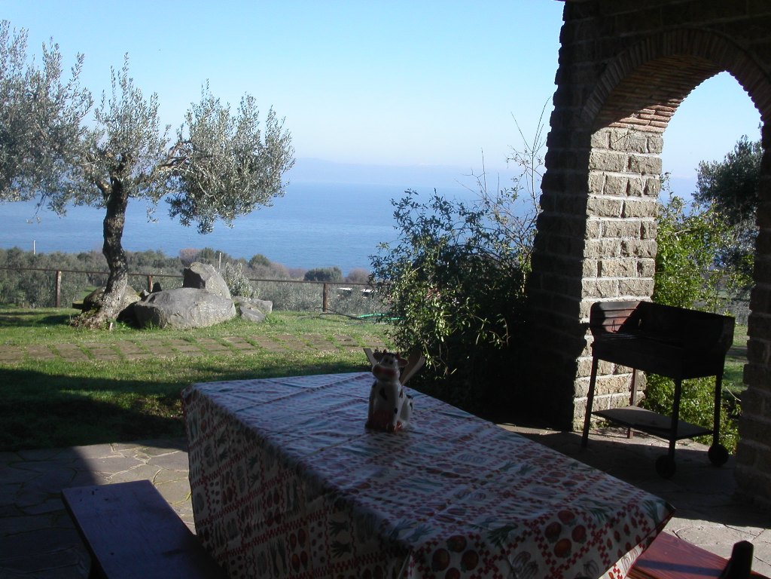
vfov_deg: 37.7
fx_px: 846
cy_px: 290
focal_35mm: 38
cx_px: 386
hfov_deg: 49.0
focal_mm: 7.8
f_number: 6.7
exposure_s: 1/350
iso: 100
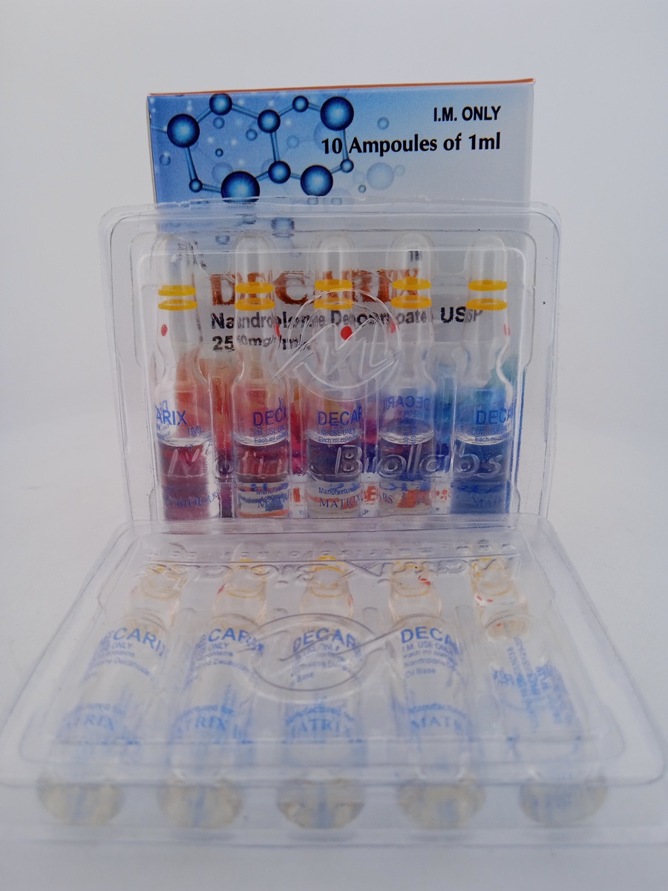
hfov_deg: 49.7
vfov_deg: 63.4
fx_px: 720
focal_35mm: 28
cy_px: 446
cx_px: 334
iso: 100
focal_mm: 3.43
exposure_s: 1/148
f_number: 2.2
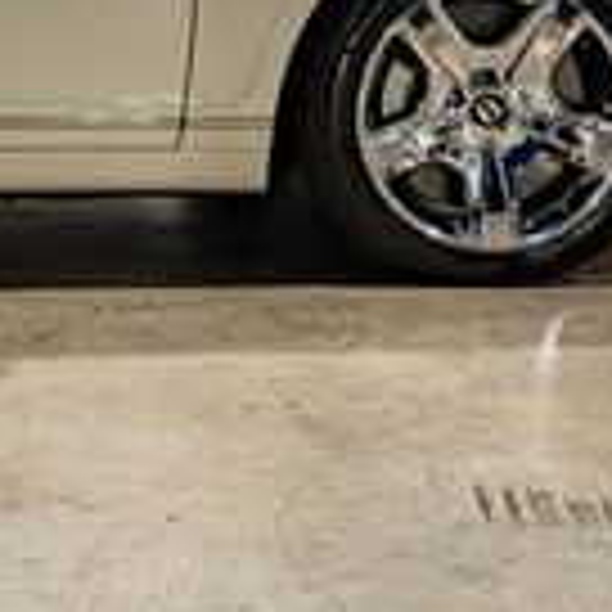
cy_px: -157
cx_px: -340
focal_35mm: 148
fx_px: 2960
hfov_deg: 11.3
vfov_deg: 11.5
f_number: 4
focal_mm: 35
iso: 1250
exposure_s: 1/100
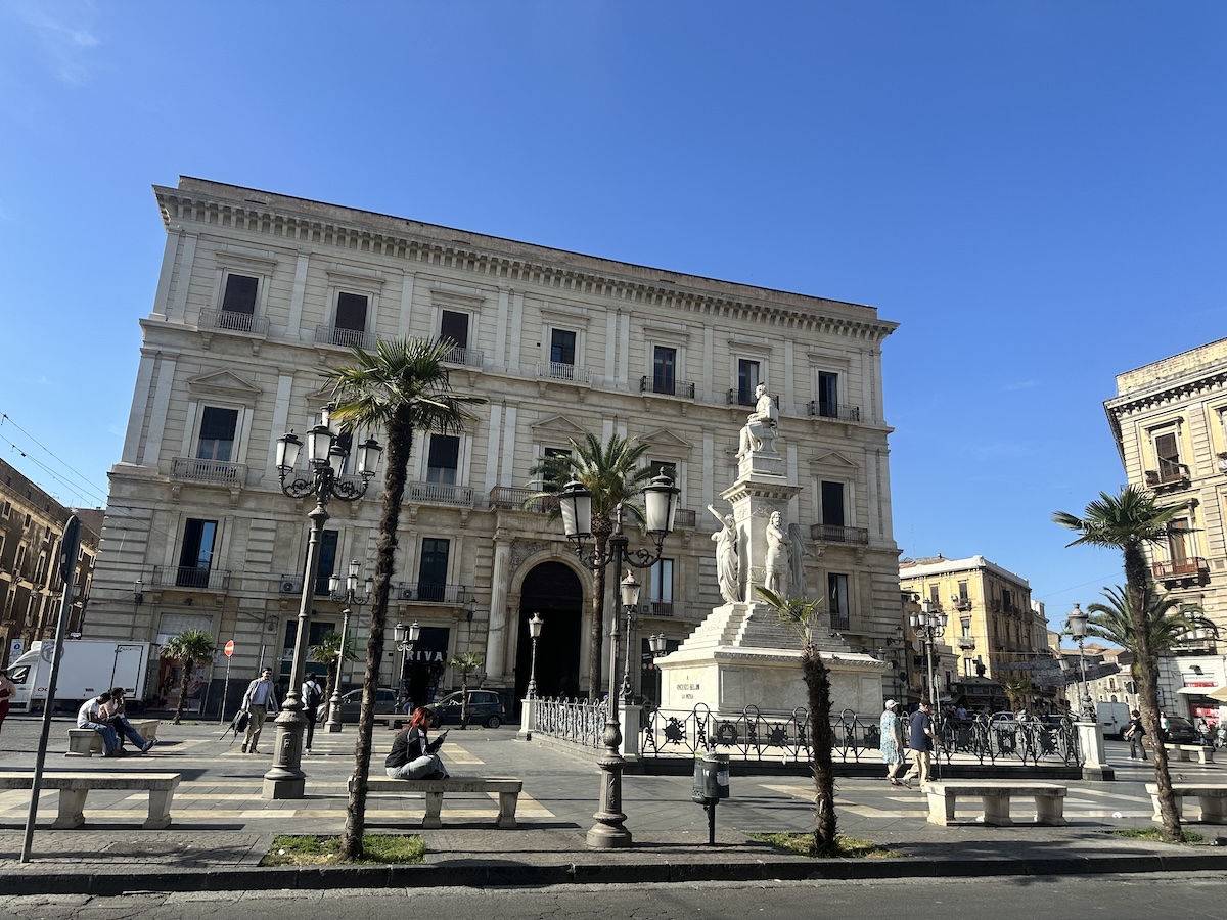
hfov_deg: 71.6
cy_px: 460
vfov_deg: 56.8
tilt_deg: +15.5
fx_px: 851
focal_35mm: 24
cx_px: 614
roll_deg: -2.0
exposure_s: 1/2809
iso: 80
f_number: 1.78
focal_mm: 6.86
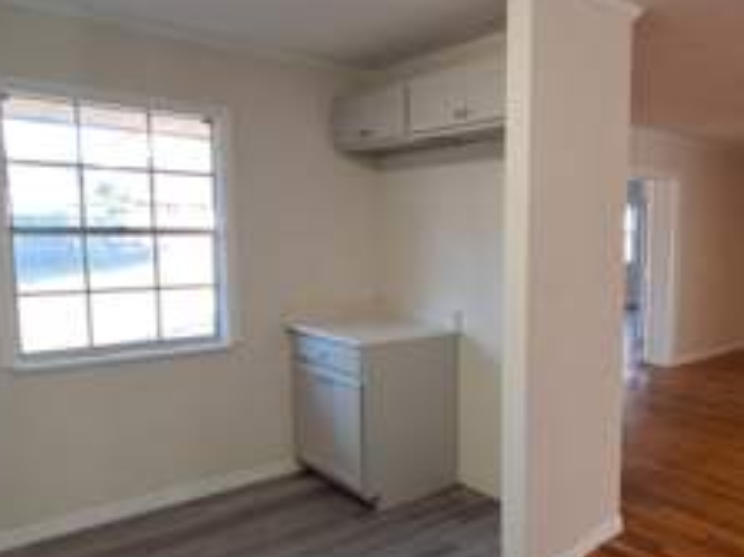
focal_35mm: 28
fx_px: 601
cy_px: 295
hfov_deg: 60.4
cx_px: 547
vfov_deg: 49.7
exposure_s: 1/50
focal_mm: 1.74
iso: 64
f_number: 2.2
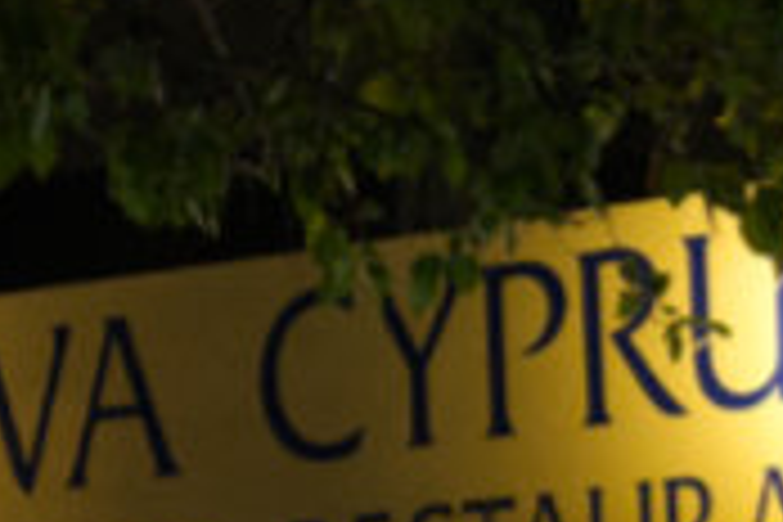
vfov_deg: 5.1
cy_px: 862
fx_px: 5763
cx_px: 18
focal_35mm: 265
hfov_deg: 7.7
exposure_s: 1/160
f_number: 2.2
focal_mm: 30
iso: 1600
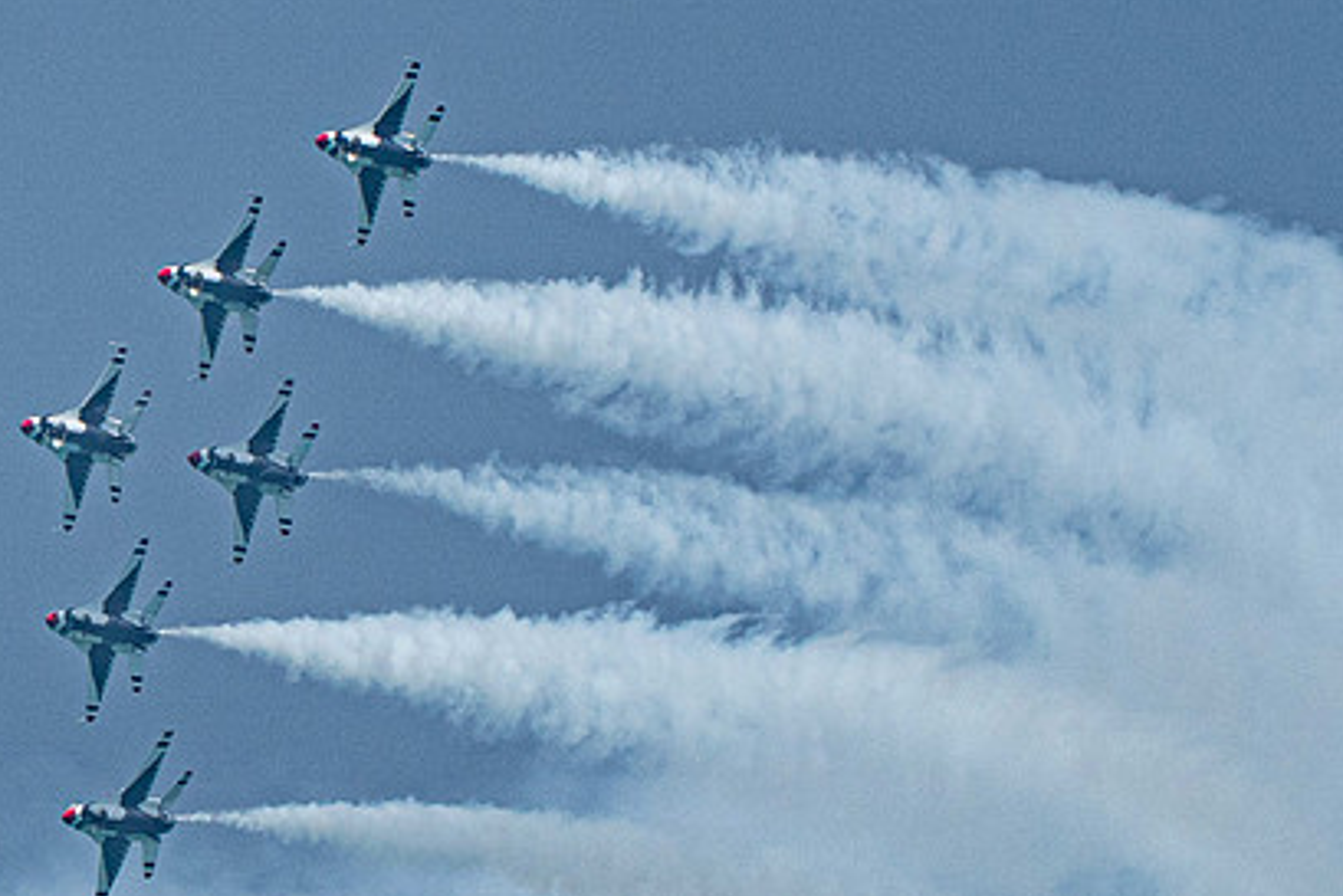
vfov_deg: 1.0
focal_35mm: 1423
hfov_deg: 1.4
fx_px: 53102
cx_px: 312
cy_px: 524
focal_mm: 400
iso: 640
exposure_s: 1/2000
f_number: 10
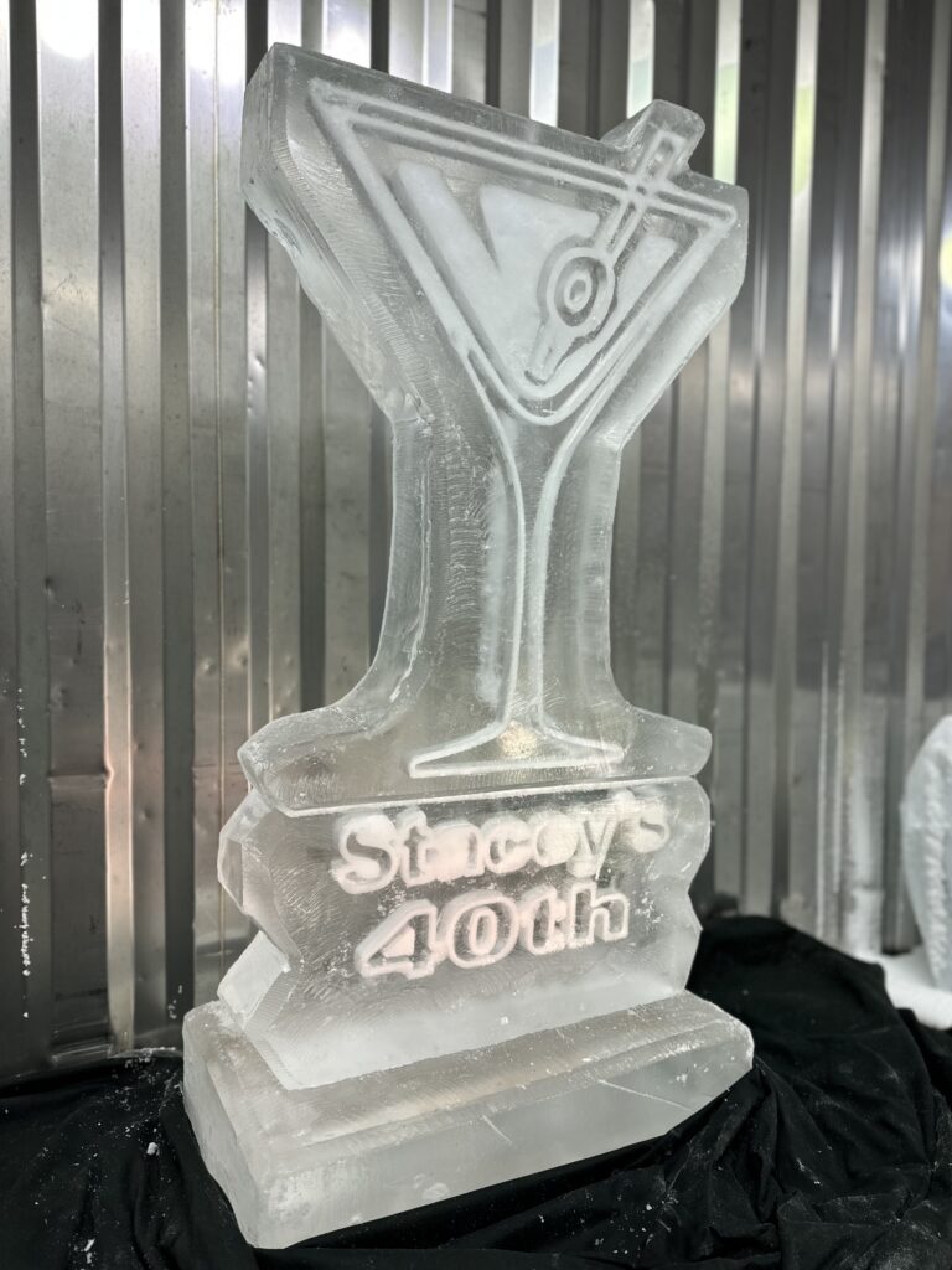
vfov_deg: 71.6
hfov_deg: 56.8
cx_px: 476
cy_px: 635
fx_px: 880
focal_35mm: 24
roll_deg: -0.8
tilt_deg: -3.0
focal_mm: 6.86
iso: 80
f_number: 1.78
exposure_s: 1/100
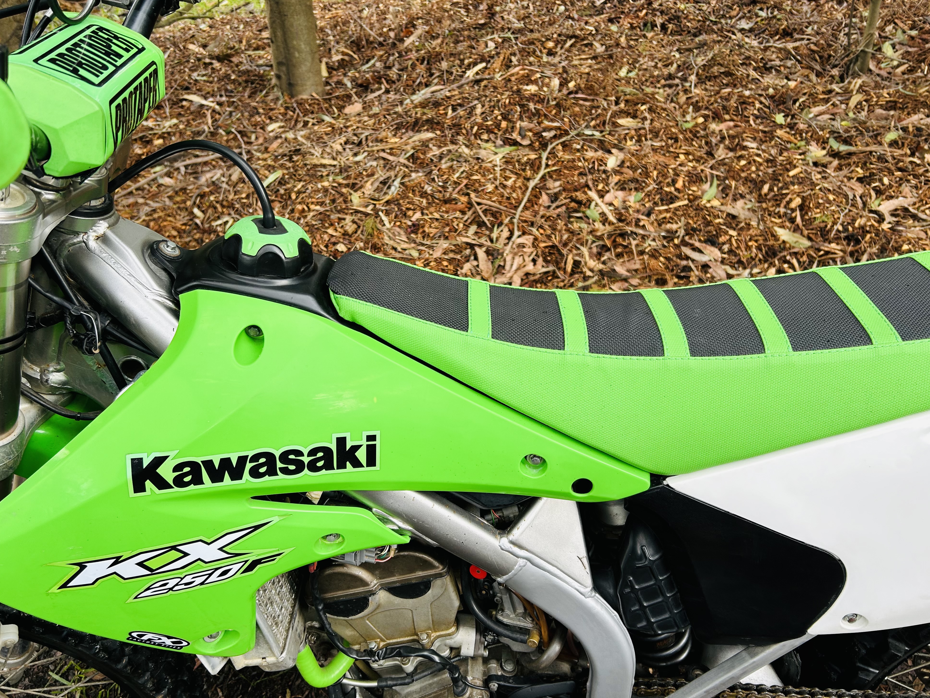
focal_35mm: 27
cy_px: 352
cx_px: 453
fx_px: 725
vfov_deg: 51.4
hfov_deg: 65.3
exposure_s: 1/121
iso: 50
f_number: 1.5
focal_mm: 5.7
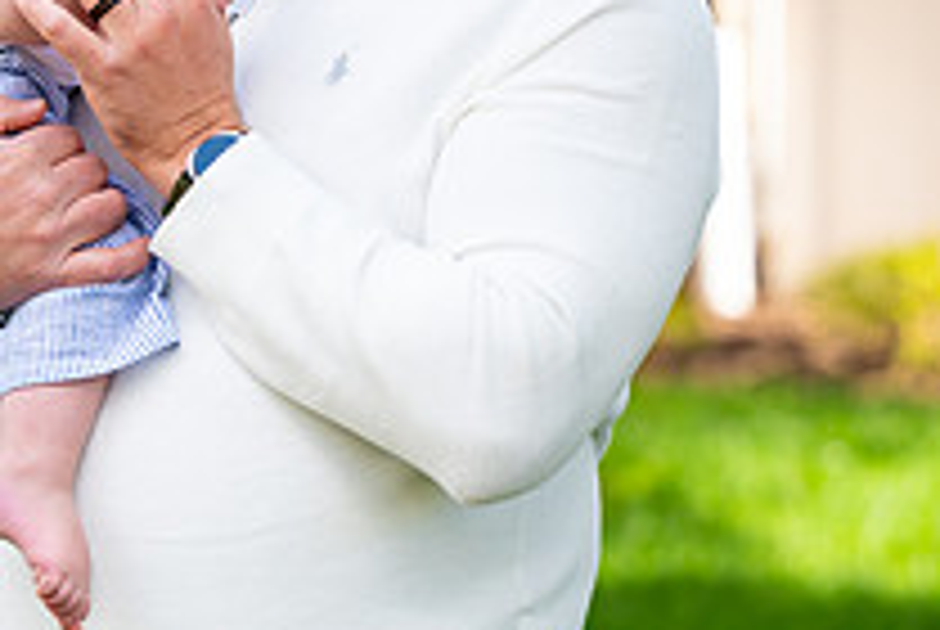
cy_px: 55
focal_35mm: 299
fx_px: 7818
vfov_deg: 4.6
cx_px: -214
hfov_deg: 6.8
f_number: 3.2
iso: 200
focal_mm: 101
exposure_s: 1/640
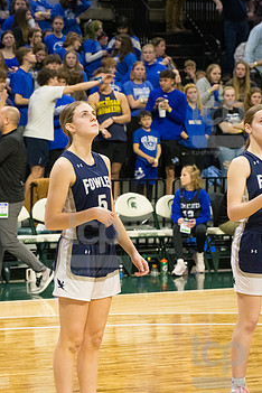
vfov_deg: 13.3
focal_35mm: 154
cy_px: 244
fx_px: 1681
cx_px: 95
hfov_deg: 8.9
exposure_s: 1/800
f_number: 6.3
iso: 8000
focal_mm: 120
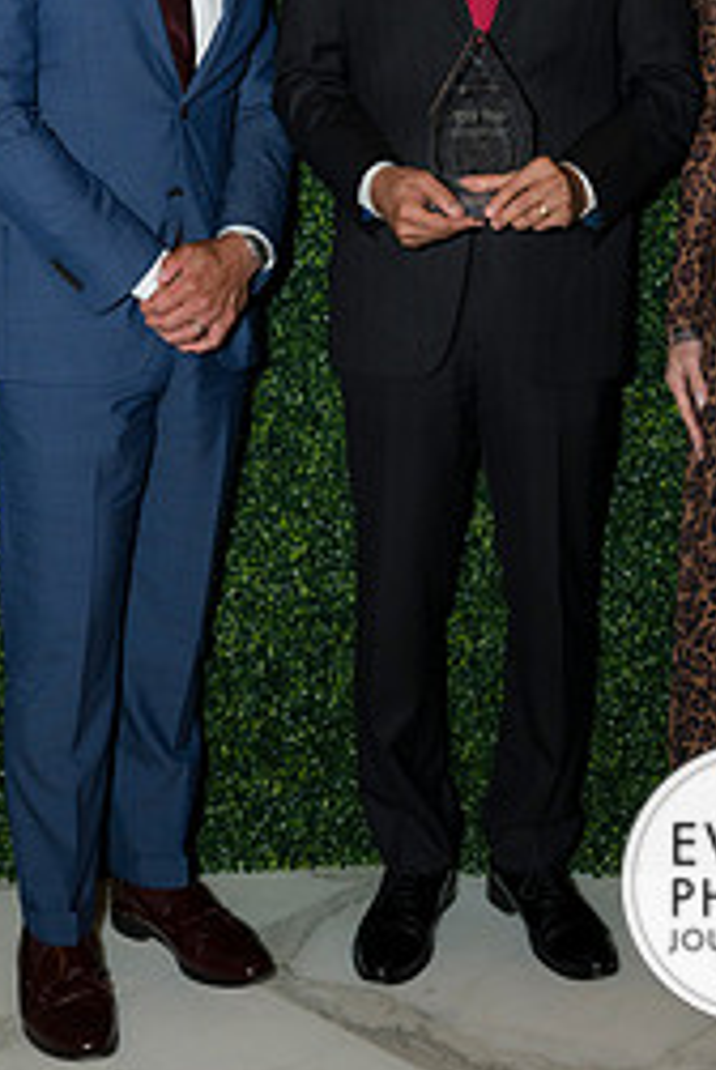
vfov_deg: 28.9
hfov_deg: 20.1
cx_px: 405
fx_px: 2023
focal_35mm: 68
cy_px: 200
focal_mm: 38
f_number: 5
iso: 800
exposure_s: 1/160
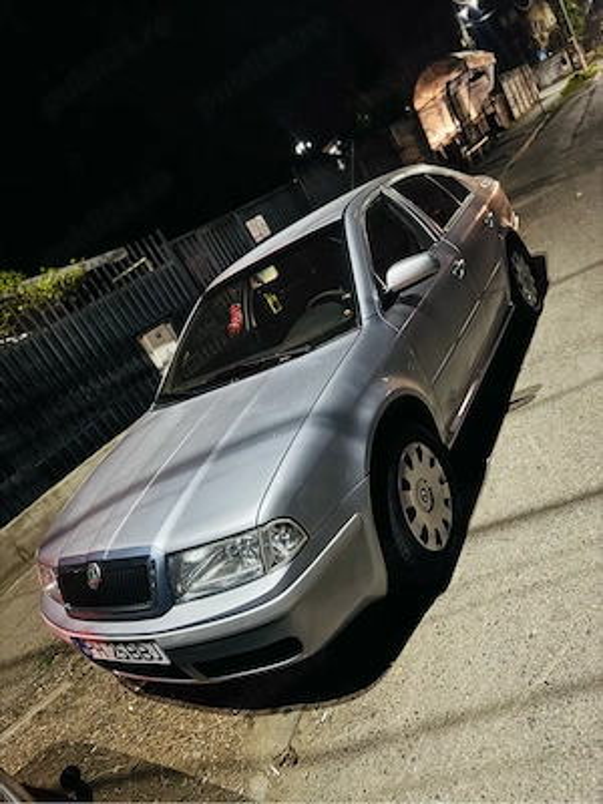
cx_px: 302
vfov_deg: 71.6
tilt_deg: -17.6
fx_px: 557
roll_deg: +29.2
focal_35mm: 24
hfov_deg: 56.8
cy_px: 402
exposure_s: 1/30
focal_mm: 6.76
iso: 1250
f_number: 1.78
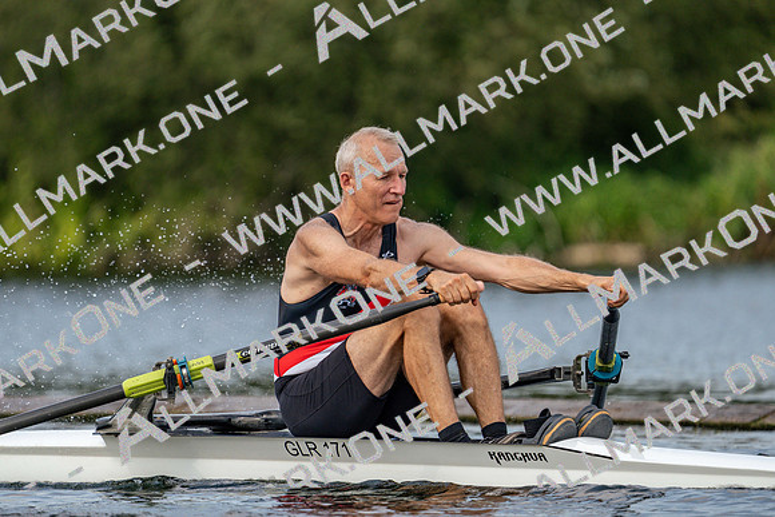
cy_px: 258
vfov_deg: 2.7
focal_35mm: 512
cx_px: 388
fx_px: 11024
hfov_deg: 4.0
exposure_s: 1/1600
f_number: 6.3
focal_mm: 512
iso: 500
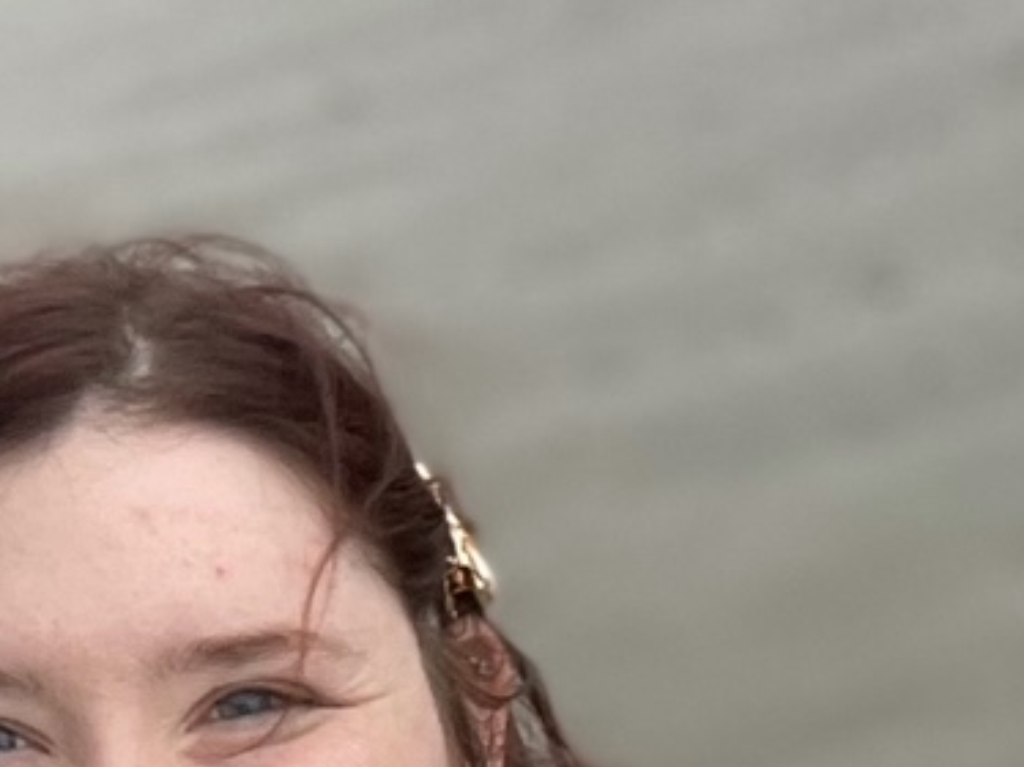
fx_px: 3666
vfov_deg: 11.8
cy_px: 30
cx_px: -342
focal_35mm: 124
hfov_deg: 15.1
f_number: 2.2
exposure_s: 1/60
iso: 125
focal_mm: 2.71
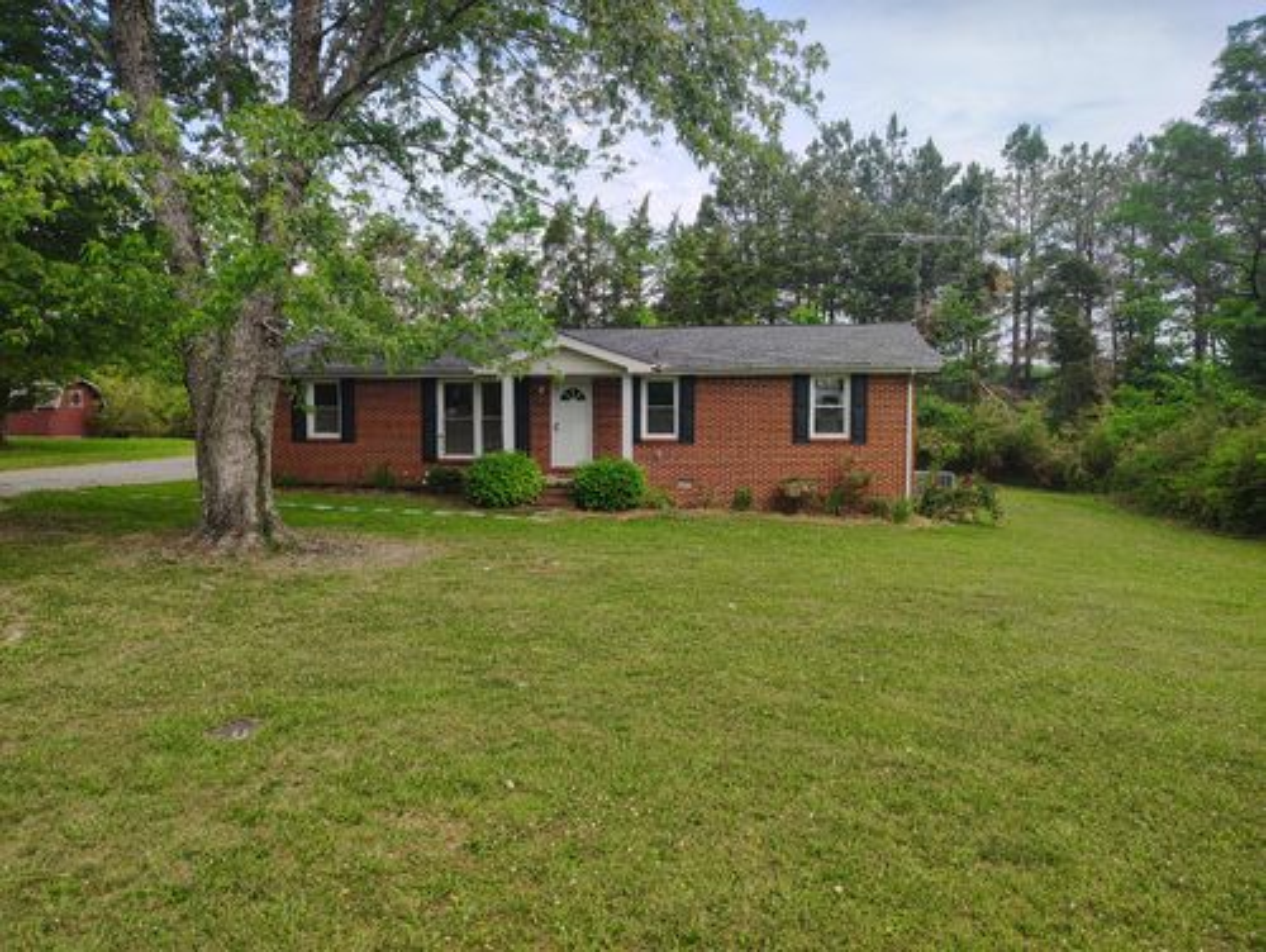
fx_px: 879
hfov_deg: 71.5
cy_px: 476
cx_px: 633
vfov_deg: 56.9
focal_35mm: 24
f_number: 1.8
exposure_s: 1/583
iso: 100
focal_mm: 5.56
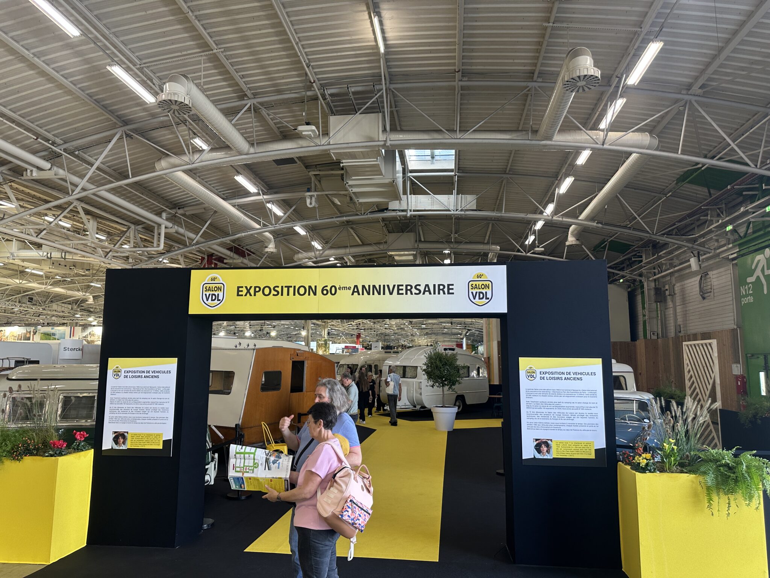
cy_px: 289
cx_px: 385
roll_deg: +0.3
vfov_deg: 56.8
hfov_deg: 71.6
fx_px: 534
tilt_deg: +8.1
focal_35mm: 24
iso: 125
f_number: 1.78
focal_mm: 6.86
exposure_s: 1/100
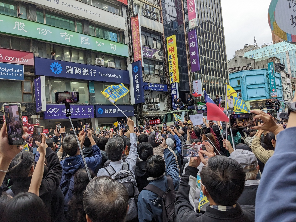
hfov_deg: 65.3
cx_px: 148
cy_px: 111
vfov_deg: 51.4
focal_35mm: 27
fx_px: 231
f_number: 1.73
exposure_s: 1/419
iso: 96
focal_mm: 4.38
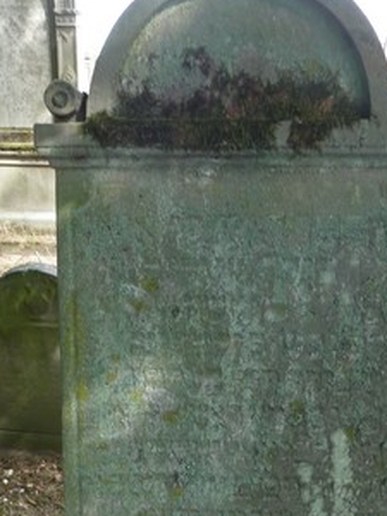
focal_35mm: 50
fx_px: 745
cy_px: 394
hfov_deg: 29.1
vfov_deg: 37.2
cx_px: 205
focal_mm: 4.1
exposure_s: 1/50
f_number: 3.3
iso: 80
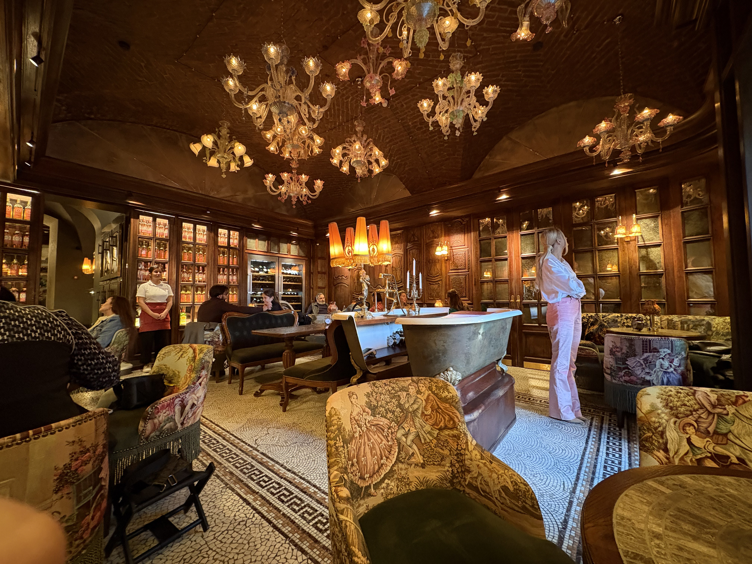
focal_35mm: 14
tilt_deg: +3.4
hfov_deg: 102.1
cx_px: 376
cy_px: 282
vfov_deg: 85.7
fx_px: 304
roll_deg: +0.5
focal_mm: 2.22
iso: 800
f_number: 2.2
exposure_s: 1/33
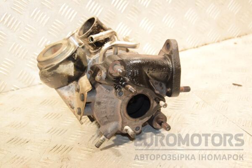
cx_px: 126
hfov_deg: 41.1
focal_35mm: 48
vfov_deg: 28.1
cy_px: 84
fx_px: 336
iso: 1600
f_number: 5.6
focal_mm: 32
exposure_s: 1/160
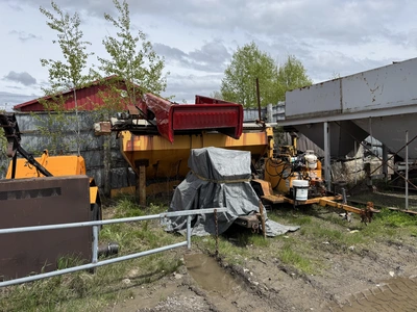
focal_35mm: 24
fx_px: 289
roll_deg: +2.7
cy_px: 156
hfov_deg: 71.6
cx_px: 208
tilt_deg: -3.3
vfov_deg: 56.8
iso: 80
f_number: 1.78
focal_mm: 6.76
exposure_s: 1/5814
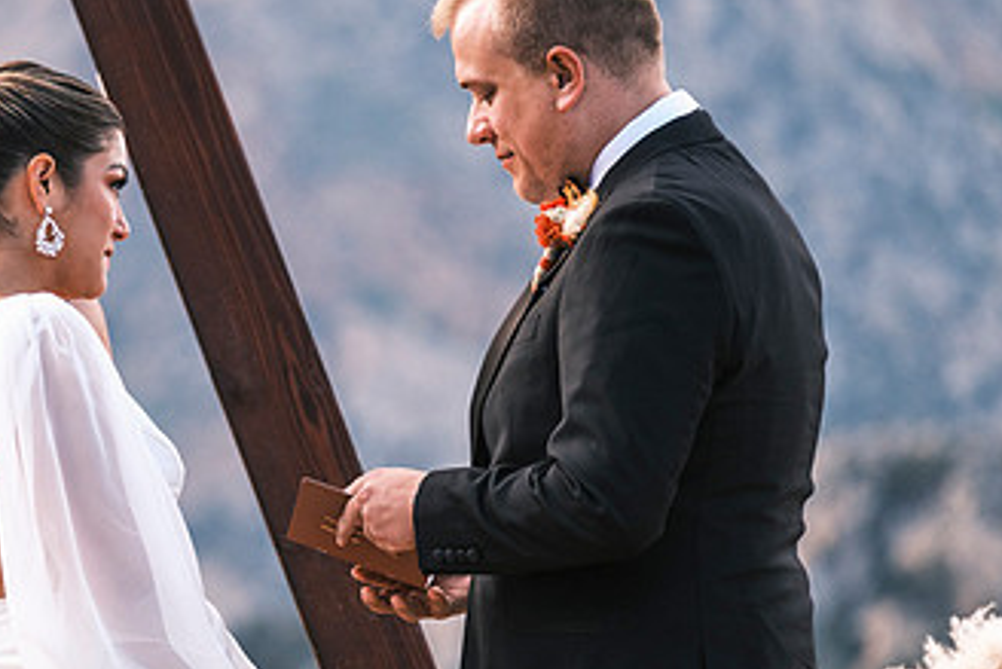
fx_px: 9940
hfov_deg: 5.8
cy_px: 365
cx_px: 302
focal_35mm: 357
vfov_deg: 3.9
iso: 400
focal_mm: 134.4
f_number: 2.8
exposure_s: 1/1100
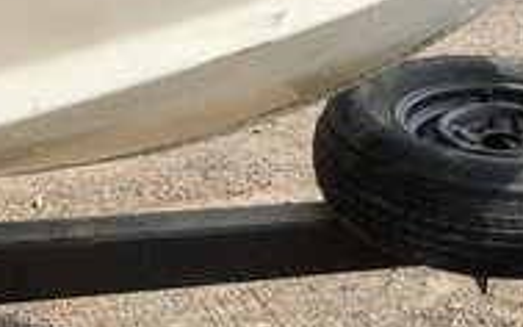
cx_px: 493
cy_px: 194
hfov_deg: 29.9
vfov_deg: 20.0
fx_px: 926
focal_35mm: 65
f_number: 1.8
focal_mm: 3
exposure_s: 1/792
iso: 25
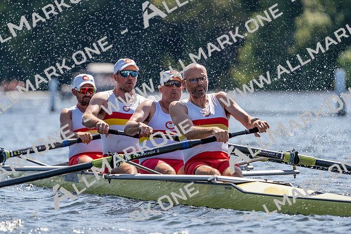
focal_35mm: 437
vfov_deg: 3.1
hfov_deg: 4.7
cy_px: 117
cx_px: 176
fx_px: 4262
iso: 320
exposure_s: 1/2000
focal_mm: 437
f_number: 6.3
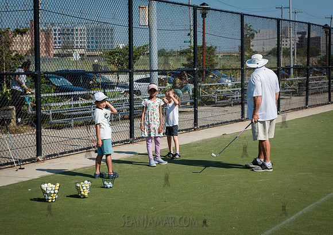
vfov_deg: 18.9
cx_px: 200
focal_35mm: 75
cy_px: 101
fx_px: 706
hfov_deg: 26.5
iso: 100
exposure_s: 1/800
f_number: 5
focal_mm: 62
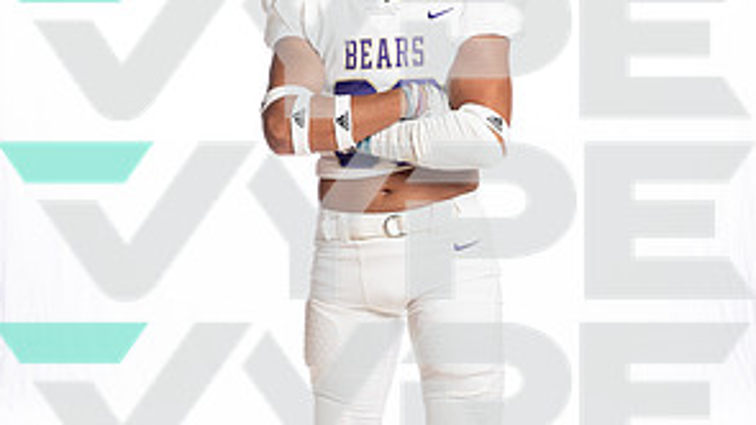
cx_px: 377
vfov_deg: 15.1
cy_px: 223
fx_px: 1604
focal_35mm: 80
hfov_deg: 26.5
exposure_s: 1/250
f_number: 8
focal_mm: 50
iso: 800
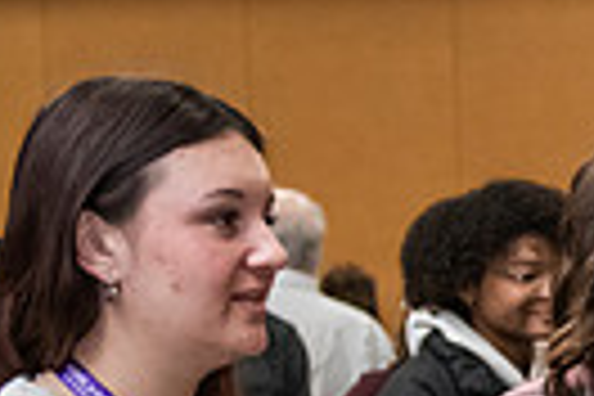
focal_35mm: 193
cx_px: 1130
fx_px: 3184
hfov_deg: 10.0
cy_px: 556
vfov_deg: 7.0
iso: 3200
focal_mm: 44
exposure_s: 1/200
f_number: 3.2
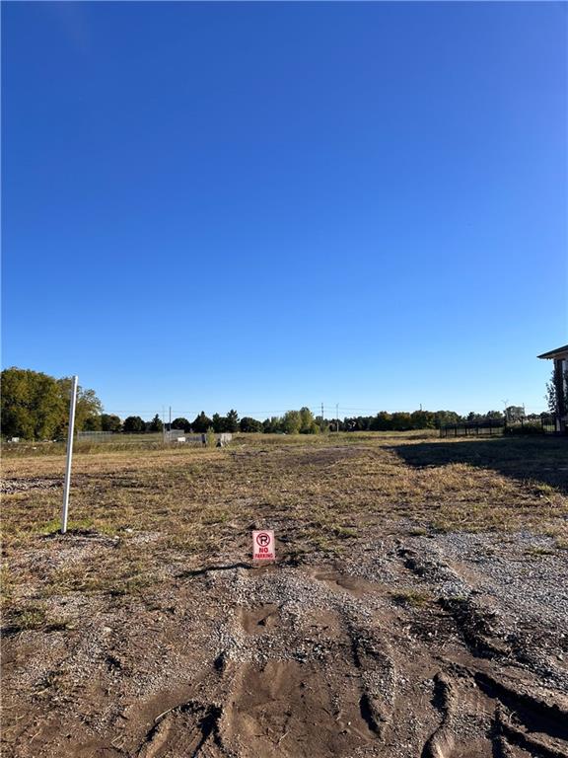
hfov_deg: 53.1
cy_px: 379
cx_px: 284
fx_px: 569
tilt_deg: +5.8
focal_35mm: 26
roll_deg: +0.3
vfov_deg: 67.3
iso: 50
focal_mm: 5.7
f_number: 1.5
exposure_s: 1/4274
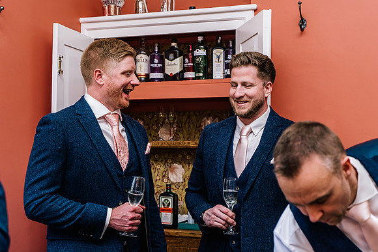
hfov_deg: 36.7
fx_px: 570
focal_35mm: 54
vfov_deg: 24.9
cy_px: 126
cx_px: 189
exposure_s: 1/160
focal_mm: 52
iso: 800
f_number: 4
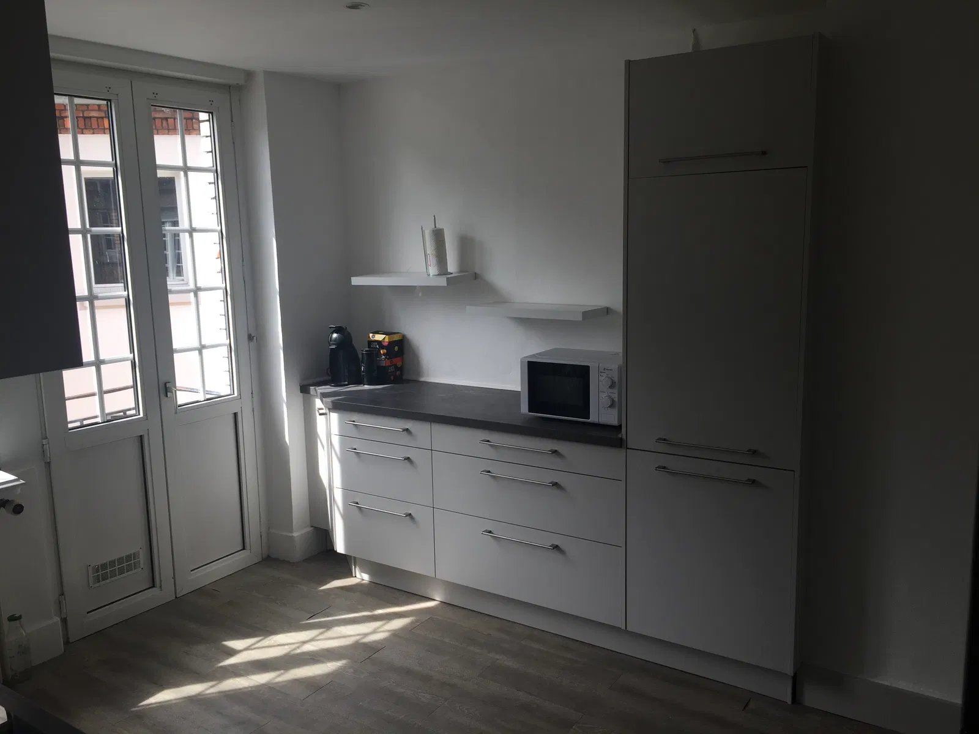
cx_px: 490
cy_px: 367
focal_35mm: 29
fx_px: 820
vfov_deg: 48.2
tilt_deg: -9.9
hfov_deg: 61.7
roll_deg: +1.3
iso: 32
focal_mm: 4.15
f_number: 2.2
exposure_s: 1/170
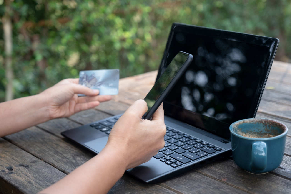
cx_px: 146
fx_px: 452
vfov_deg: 24.2
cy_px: 97
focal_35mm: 56
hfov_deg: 35.7
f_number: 2.8
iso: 200
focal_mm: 37.6
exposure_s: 1/210
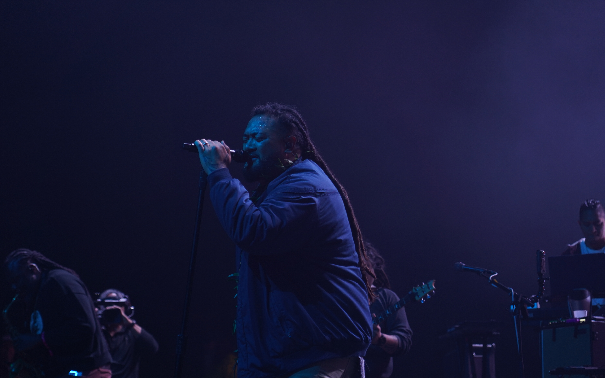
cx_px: 304
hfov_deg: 19.3
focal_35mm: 108
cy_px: 196
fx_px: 1781
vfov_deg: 12.1
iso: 800
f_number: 4
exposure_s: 1/125
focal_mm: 105
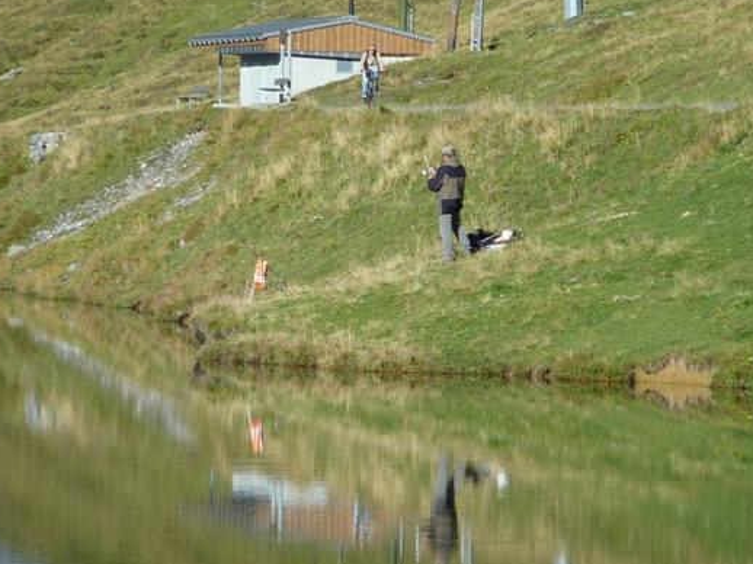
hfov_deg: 5.3
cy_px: 272
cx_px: 442
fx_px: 8067
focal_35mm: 371
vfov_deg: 4.0
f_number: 4.9
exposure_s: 1/400
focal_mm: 49.2
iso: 80
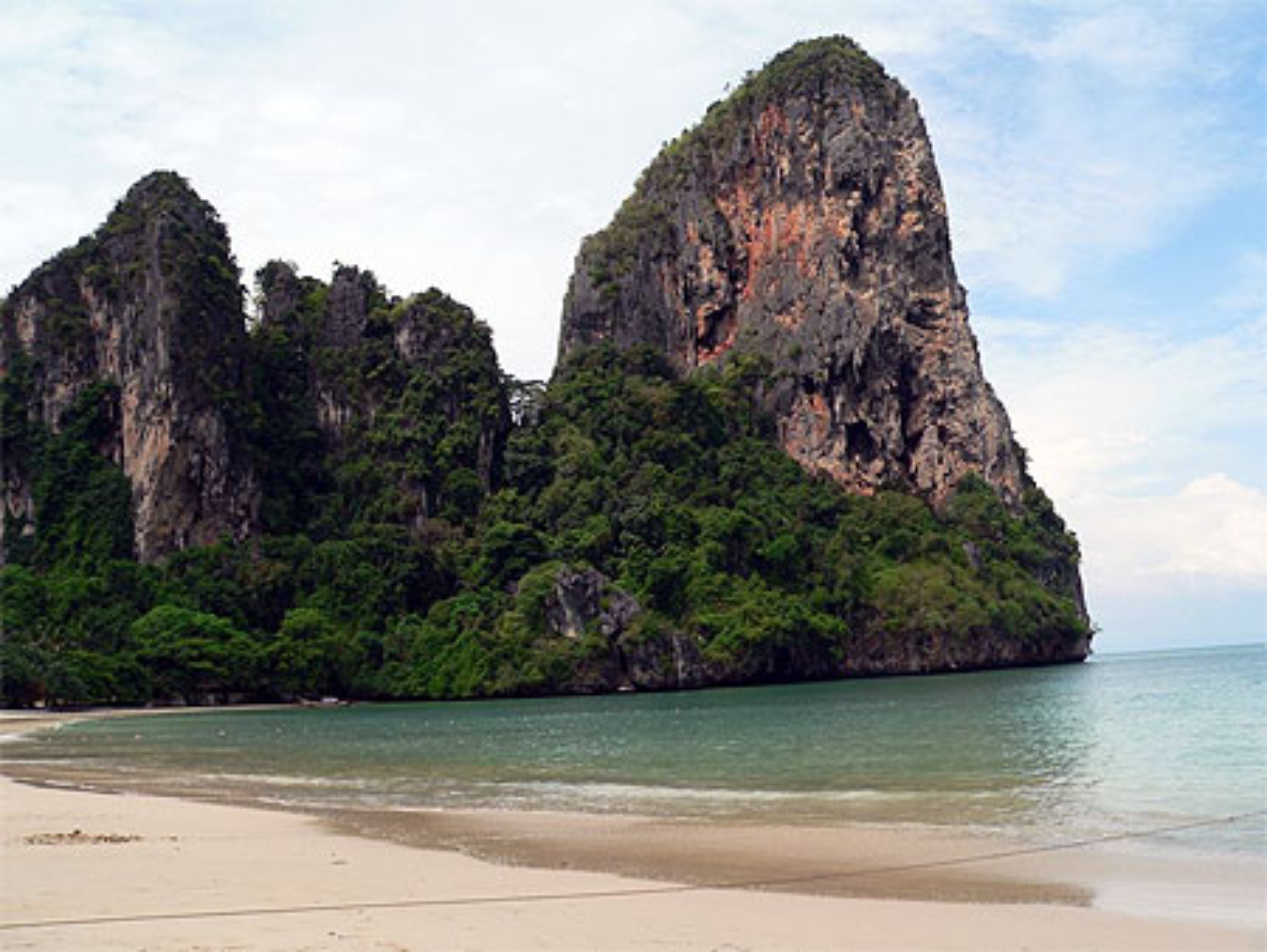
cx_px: 634
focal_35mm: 36
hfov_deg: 51.3
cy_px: 476
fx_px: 1318
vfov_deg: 39.7
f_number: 4.6
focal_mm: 6
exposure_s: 1/500
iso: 80
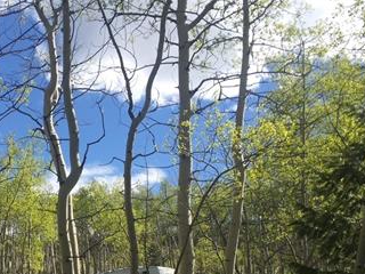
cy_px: 273
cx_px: 68
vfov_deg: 24.1
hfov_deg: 32.3
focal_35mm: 58
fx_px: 612
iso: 32
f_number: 2.2
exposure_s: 1/1522
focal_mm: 4.15
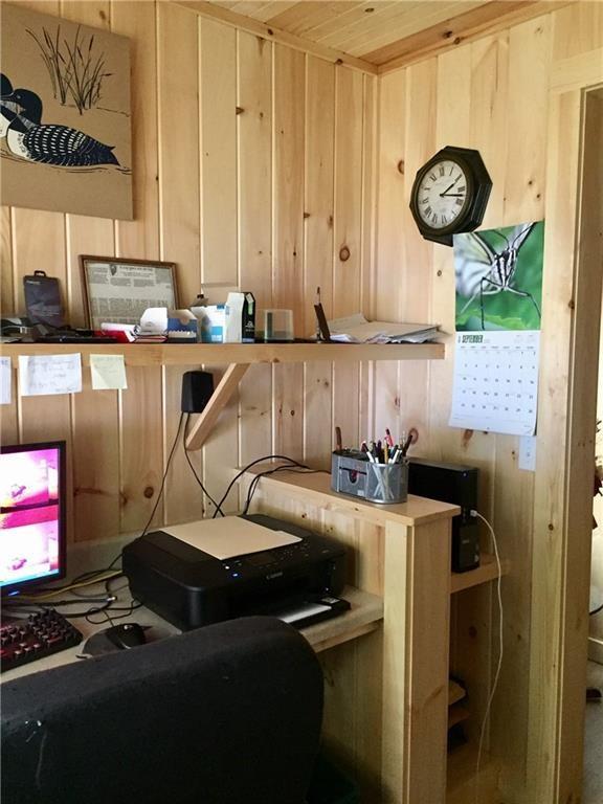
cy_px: 402
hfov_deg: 48.2
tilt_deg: -5.7
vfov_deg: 61.7
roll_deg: +0.0
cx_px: 302
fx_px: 674
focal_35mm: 29
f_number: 2.2
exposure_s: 1/15
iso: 250
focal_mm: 4.15
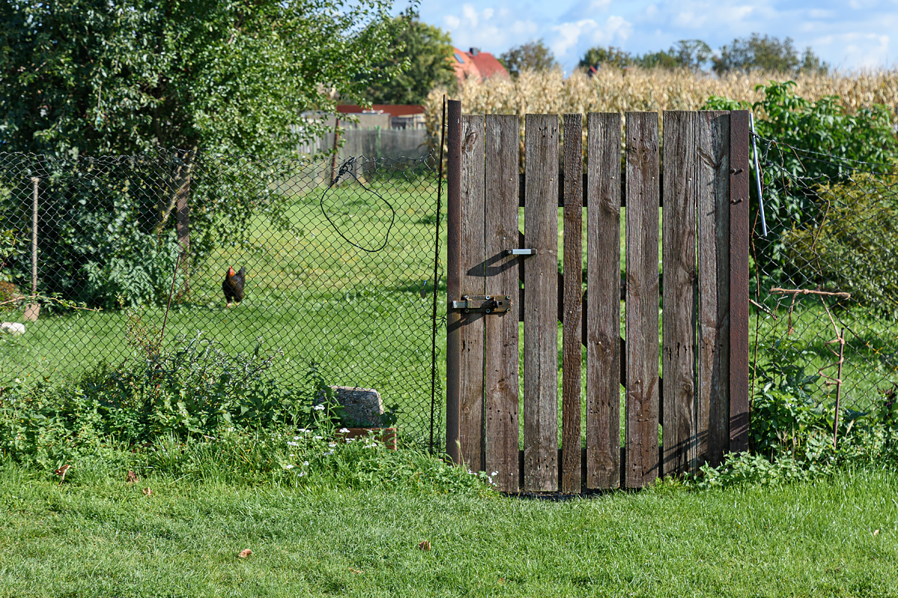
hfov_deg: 27.0
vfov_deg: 18.2
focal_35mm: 75
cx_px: 449
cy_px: 299
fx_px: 1871
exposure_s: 1/1000
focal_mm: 50
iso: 200
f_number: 5
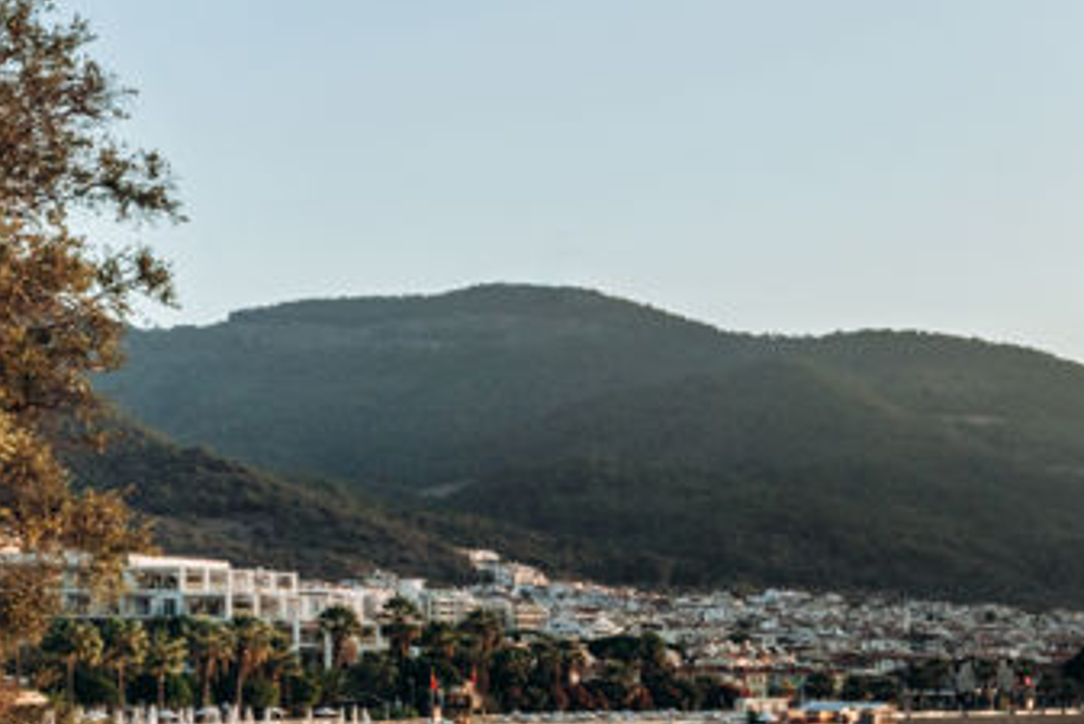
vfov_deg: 17.5
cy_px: 759
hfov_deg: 23.0
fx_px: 2289
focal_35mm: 76
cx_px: 1483
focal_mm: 25
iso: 400
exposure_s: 1/100
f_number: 22
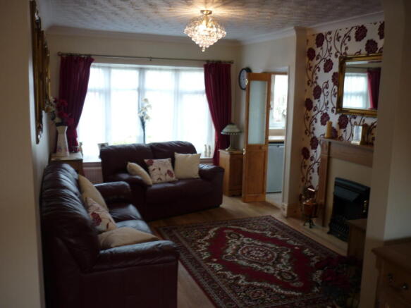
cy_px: 154
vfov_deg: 42.9
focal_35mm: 33
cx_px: 206
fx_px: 392
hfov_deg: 55.4
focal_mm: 5.5
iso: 80
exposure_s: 1/30
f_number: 2.8
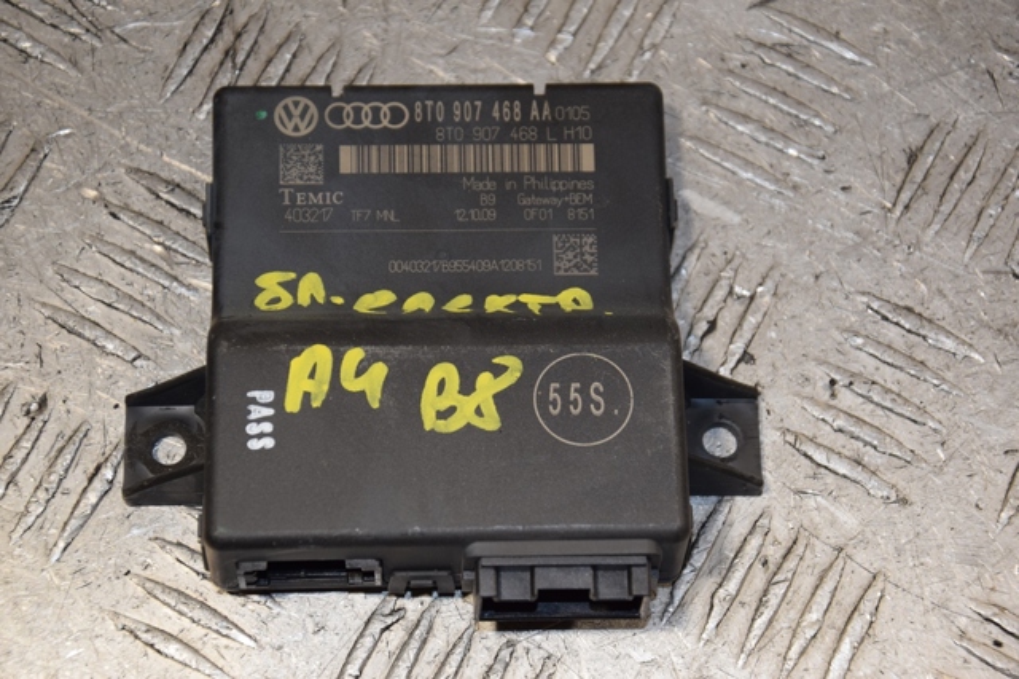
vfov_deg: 12.2
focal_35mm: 112
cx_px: 510
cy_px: 340
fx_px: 3183
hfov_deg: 18.2
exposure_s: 1/200
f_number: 5.6
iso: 800
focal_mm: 75
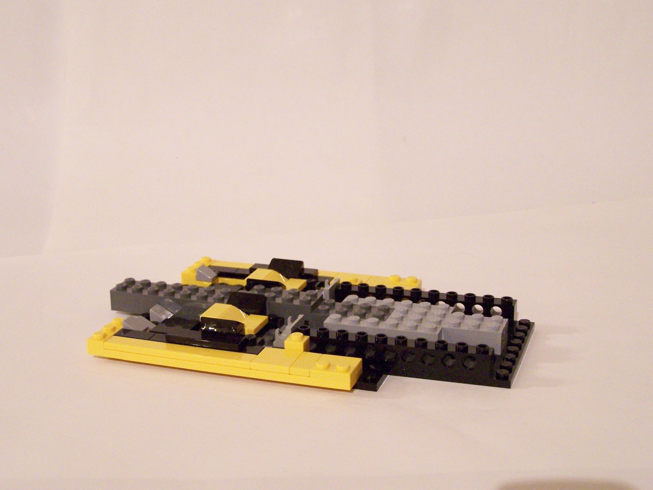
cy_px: 245
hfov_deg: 32.7
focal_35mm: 59
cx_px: 326
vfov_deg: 24.8
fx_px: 1113
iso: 400
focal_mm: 9.8
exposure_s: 1/8
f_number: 3.1
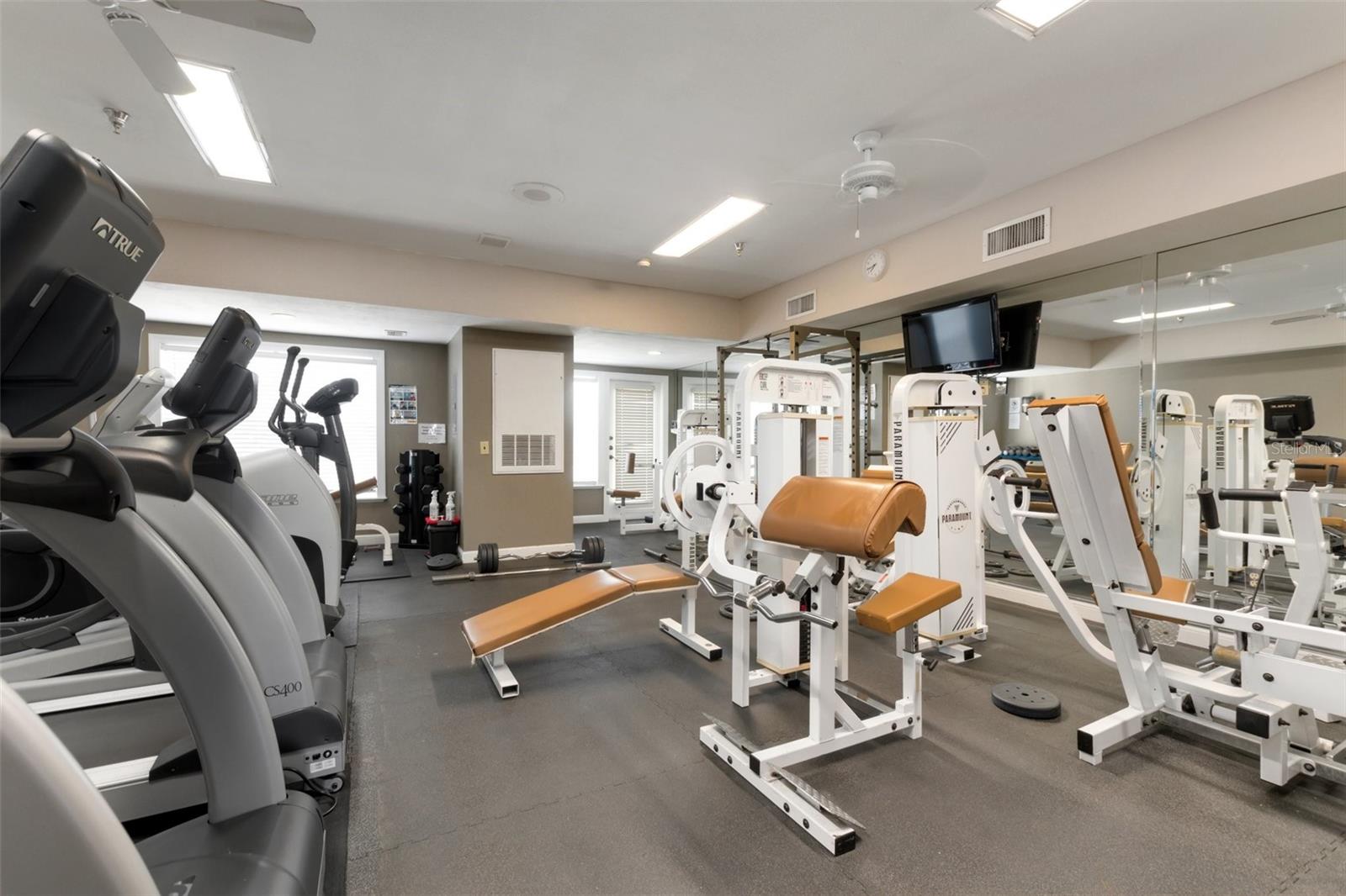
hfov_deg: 100.4
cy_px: 448
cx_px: 673
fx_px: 561
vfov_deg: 77.3
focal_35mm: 15
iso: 400
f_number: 7.1
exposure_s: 1/4
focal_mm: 10
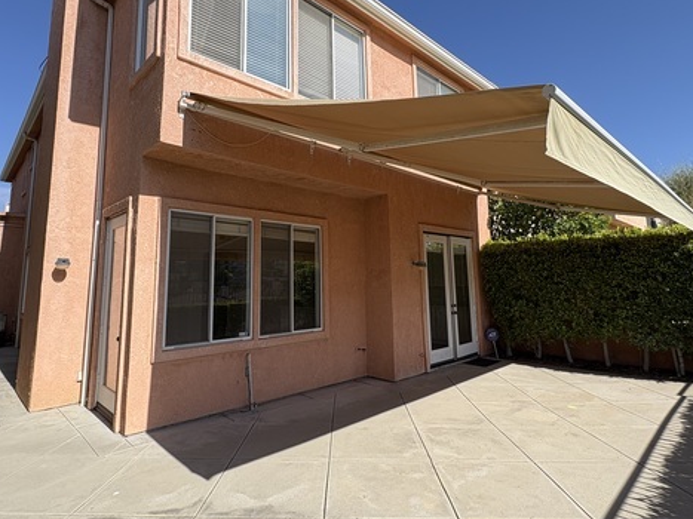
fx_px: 400
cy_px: 224
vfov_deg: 65.7
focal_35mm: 20
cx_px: 324
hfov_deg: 81.7
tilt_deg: +7.8
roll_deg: +0.9
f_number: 2.2
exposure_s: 1/1020
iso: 50
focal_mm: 2.22
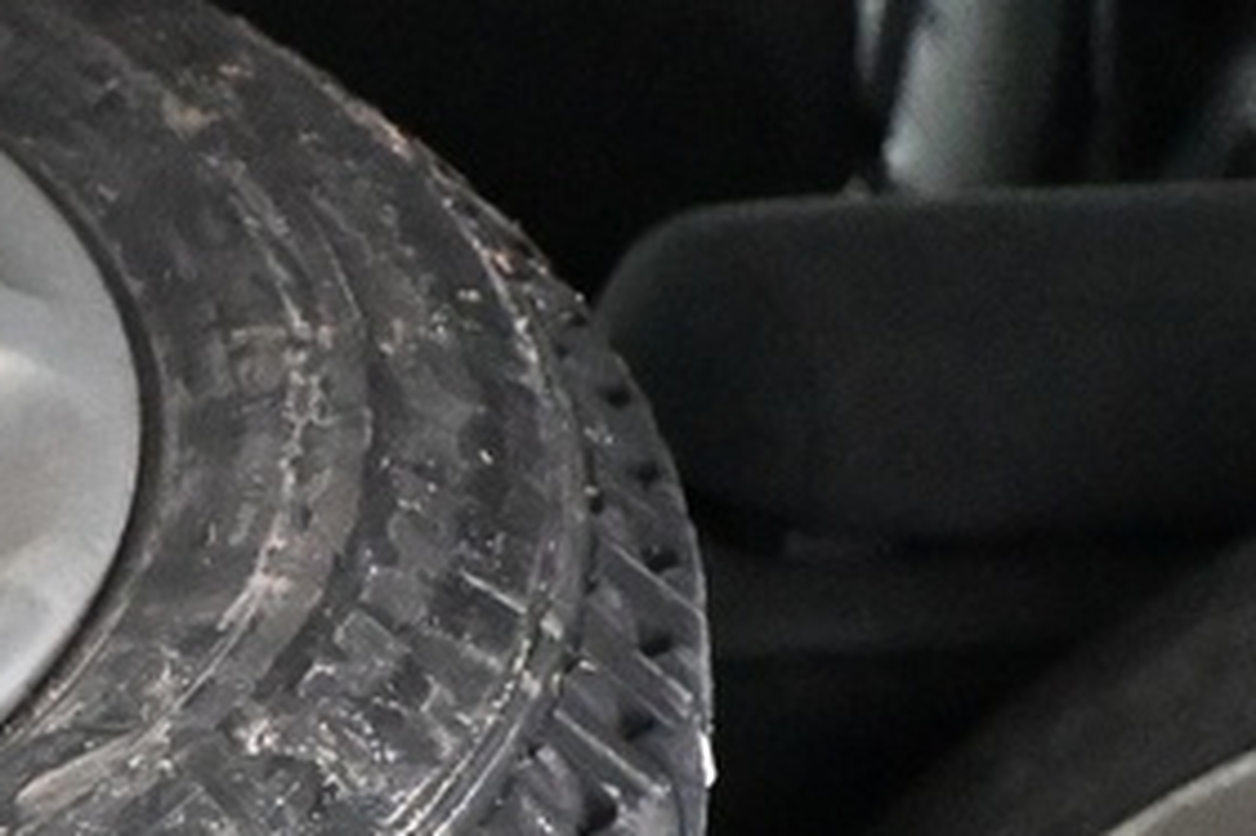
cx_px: -836
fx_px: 5280
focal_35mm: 151
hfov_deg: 12.6
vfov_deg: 8.5
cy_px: 1806
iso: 9000
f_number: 3.5
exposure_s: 1/60
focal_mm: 17.5
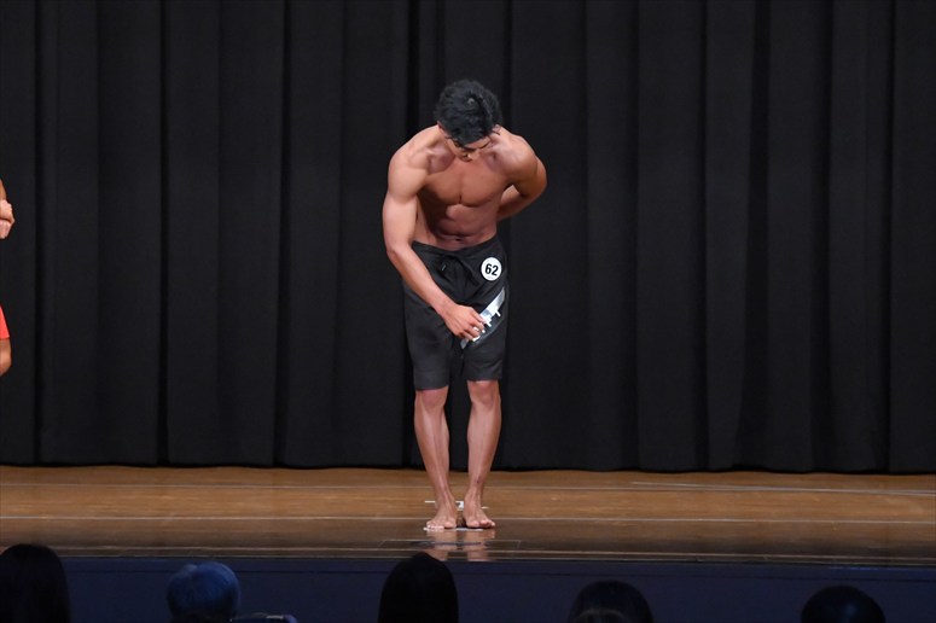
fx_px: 5250
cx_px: 468
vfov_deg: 6.8
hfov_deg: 10.2
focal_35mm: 202
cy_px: 312
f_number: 5.6
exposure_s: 1/400
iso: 8000
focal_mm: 135
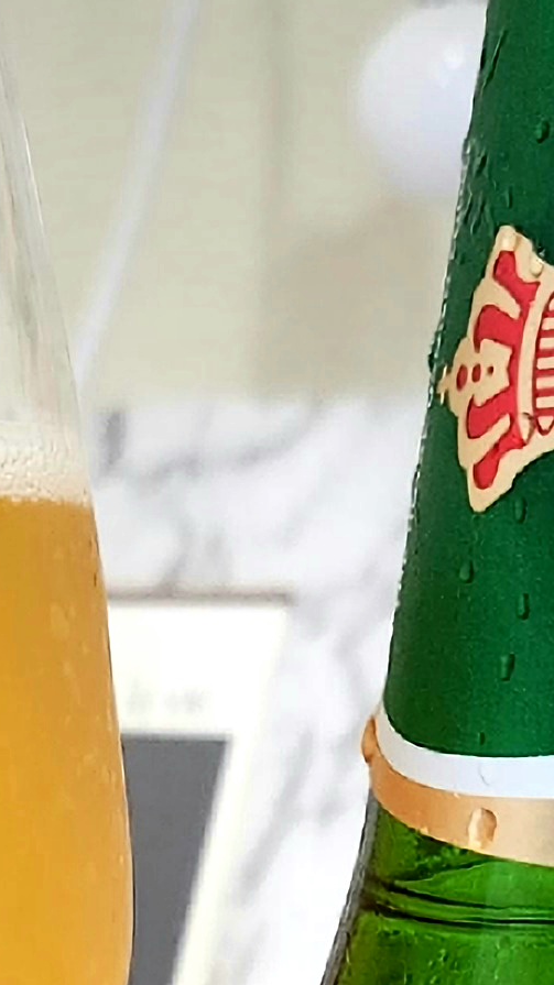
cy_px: 1241
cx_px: 162
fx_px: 2927
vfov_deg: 18.0
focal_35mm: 112
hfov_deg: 10.8
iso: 400
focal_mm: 5.4
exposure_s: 1/120
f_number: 1.8
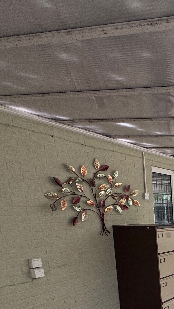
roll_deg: +0.0
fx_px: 287
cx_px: 285
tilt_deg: -8.4
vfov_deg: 52.0
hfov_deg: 23.6
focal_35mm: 35
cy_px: 259
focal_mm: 2.22
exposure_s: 1/99
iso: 80
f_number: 2.2
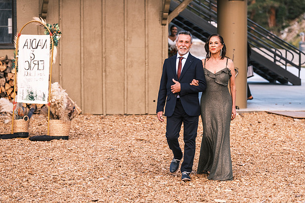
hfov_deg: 11.8
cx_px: 180
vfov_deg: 7.9
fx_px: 1471
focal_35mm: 174
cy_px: 102
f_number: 2.8
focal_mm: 98.2
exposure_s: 1/1000
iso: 400
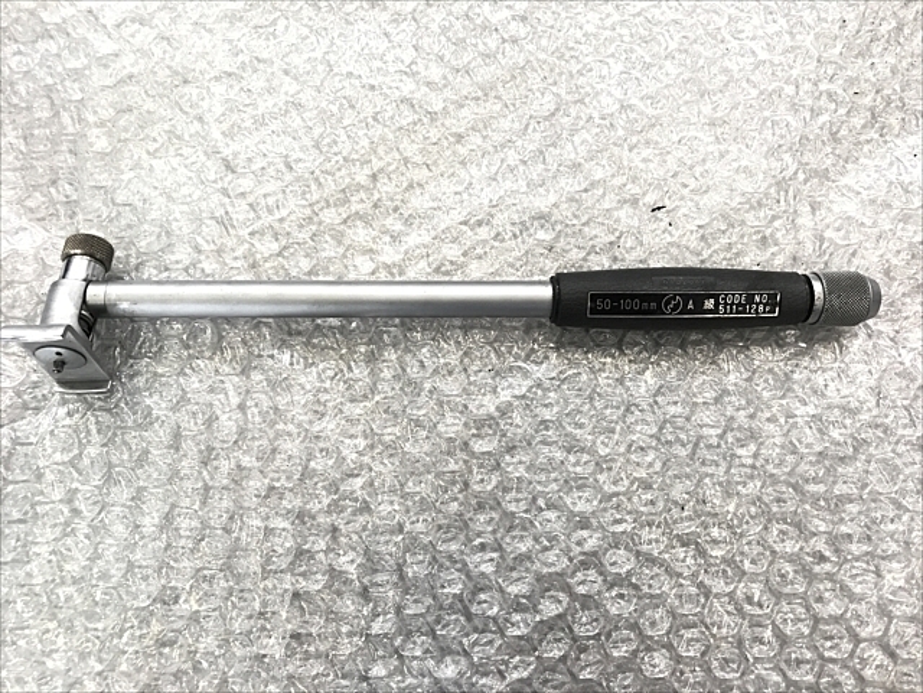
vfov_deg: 49.7
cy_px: 346
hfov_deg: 63.4
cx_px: 462
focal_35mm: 28
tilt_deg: -75.8
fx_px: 747
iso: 25
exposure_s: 1/30
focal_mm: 3.99
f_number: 1.8
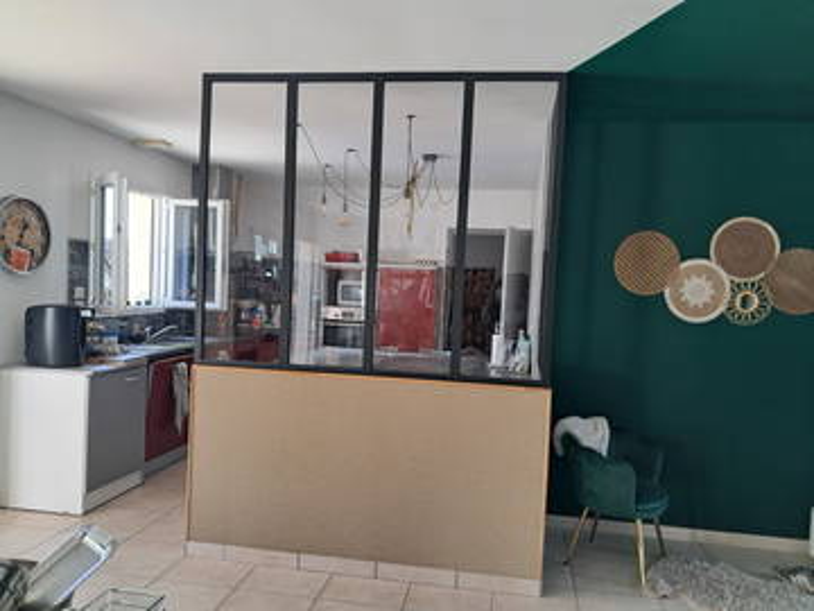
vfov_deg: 51.4
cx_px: 407
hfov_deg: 65.3
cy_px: 306
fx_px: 635
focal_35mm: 27
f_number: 1.8
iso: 50
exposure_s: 1/50
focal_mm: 4
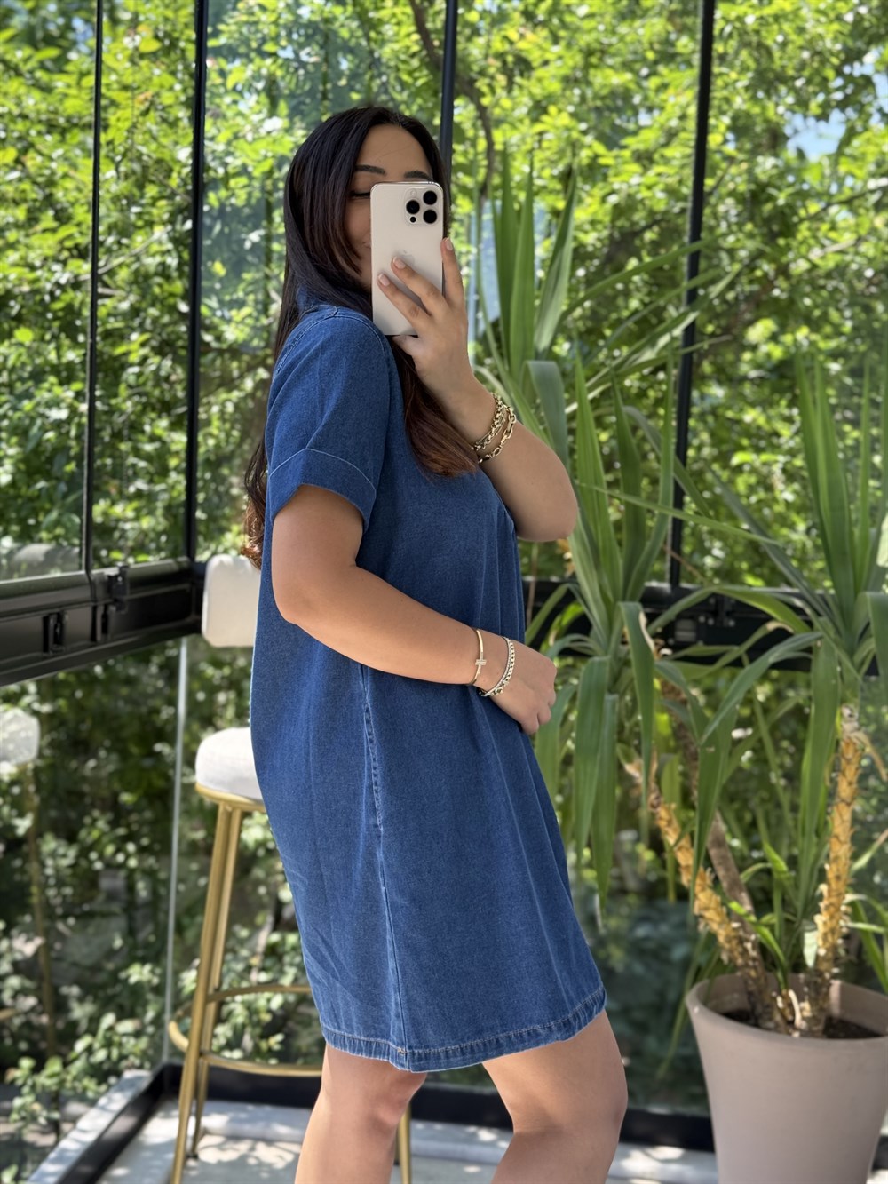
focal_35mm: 48
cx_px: 444
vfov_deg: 39.7
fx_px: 1642
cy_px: 592
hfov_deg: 30.3
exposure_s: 1/248
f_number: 1.78
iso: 64
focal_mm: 6.76
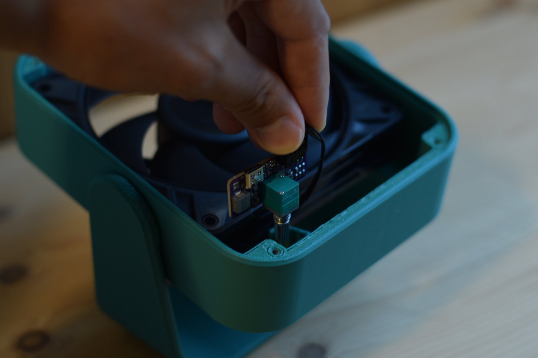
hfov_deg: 27.0
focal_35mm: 75
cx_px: 269
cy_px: 179
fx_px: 1121
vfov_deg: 18.2
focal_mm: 50
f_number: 2.8
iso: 200
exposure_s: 1/40
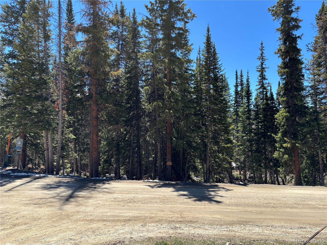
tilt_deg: +1.2
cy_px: 122
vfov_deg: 53.1
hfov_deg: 67.3
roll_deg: +0.8
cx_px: 164
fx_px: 246
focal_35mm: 26
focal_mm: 5.96
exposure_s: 1/1522
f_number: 1.6
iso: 50
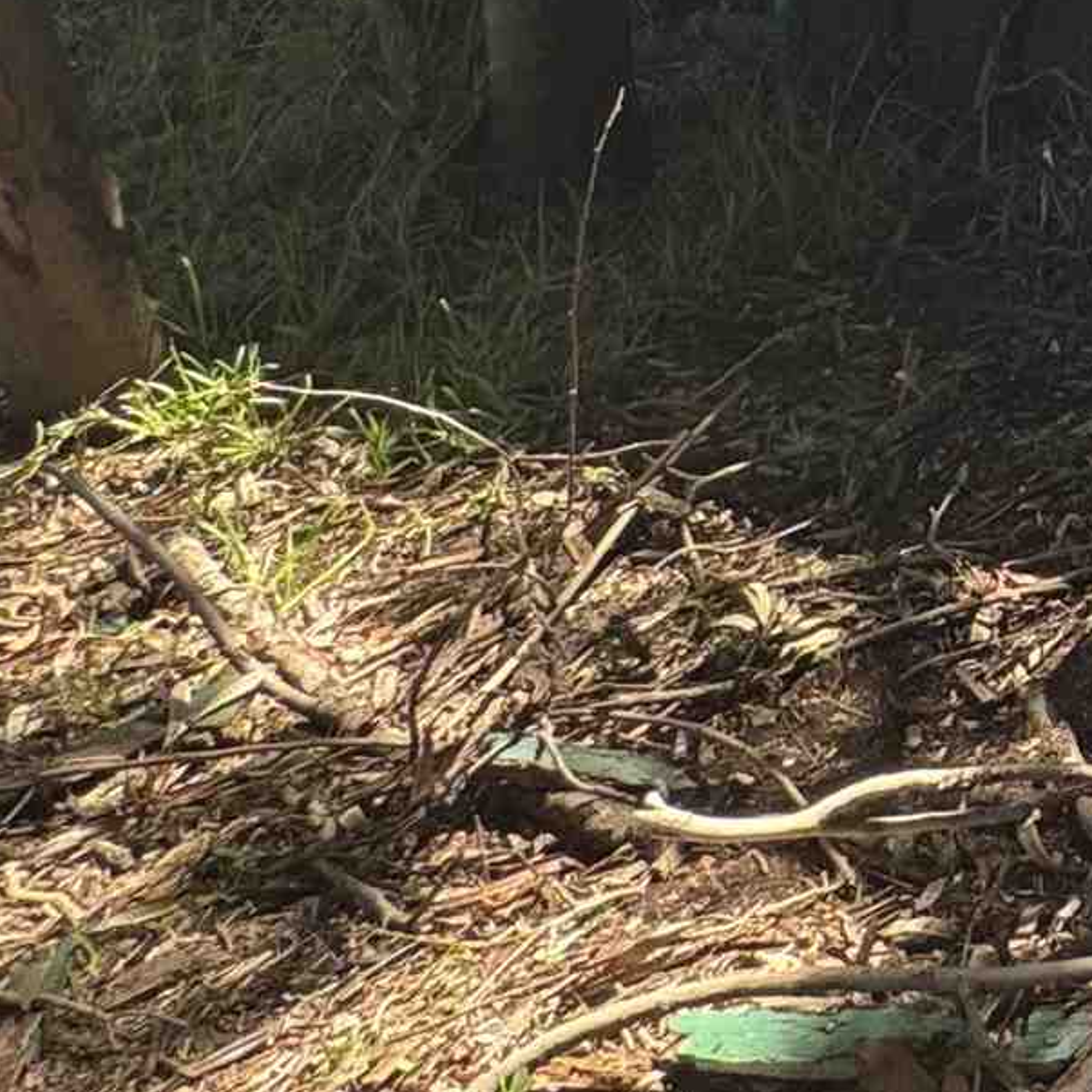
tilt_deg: +0.1
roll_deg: +1.4
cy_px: -634
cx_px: 2217
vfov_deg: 21.8
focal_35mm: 63
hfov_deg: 18.0
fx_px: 2248
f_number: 2.2
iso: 40
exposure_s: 1/136
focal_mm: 2.22
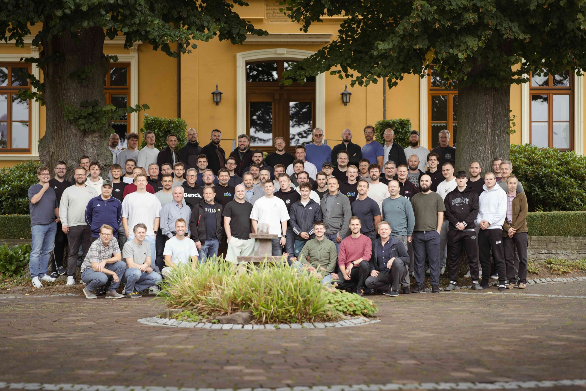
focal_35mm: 86
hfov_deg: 23.7
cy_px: 196
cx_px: 293
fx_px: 1395
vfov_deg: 15.9
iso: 500
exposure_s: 1/1600
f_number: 1.8
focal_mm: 85.7
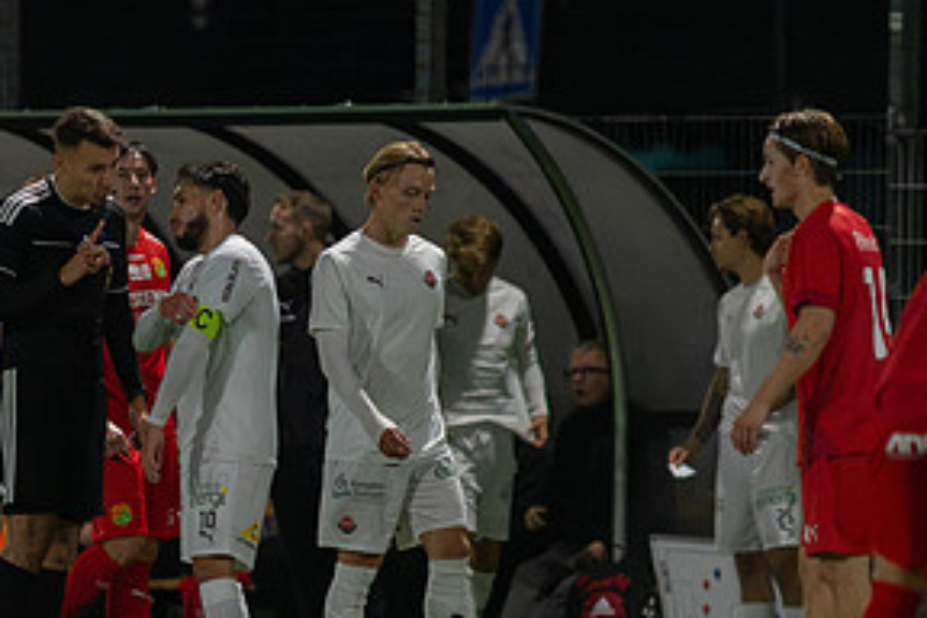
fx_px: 23585
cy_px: 426
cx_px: 106
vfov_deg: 1.5
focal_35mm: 916
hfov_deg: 2.3
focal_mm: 300
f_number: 3.2
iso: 8000
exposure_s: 1/1000
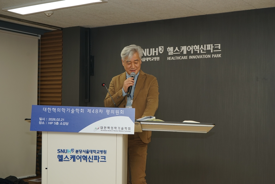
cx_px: 138
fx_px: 413
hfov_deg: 36.9
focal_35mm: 54
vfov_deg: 25.1
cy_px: 92
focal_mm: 54
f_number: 6.3
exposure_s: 1/80
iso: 400
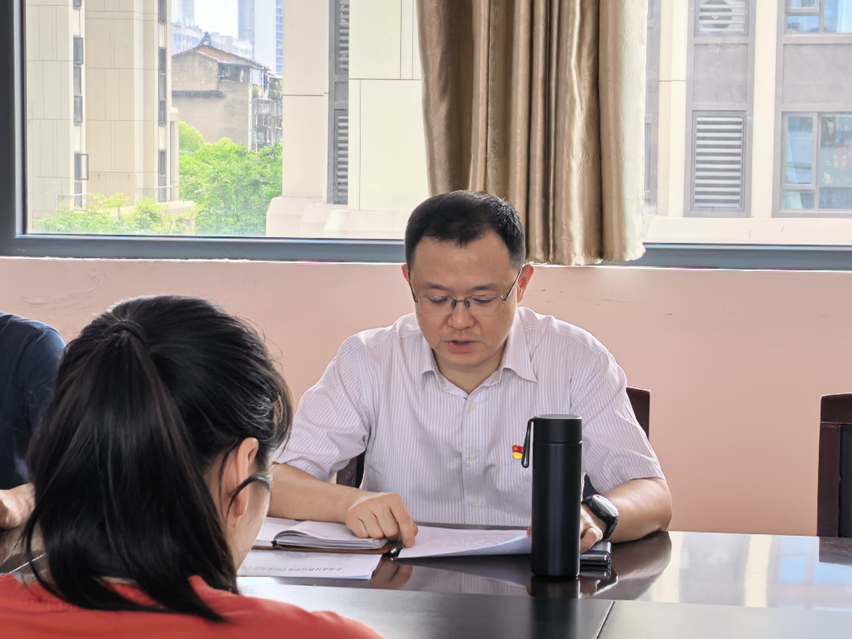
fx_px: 2289
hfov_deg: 21.1
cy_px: 320
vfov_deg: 15.9
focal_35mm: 93
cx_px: 426
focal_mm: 5.75
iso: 50
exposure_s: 1/295
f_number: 2
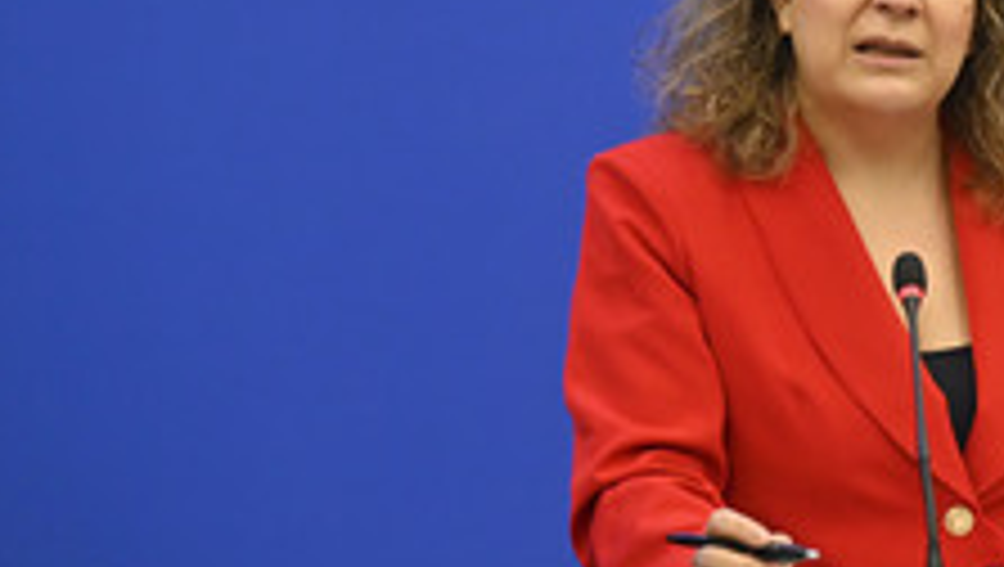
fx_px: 6876
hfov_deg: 8.3
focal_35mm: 258
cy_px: 144
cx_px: 889
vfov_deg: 4.7
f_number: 2.8
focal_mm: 122
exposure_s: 1/500
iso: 1600
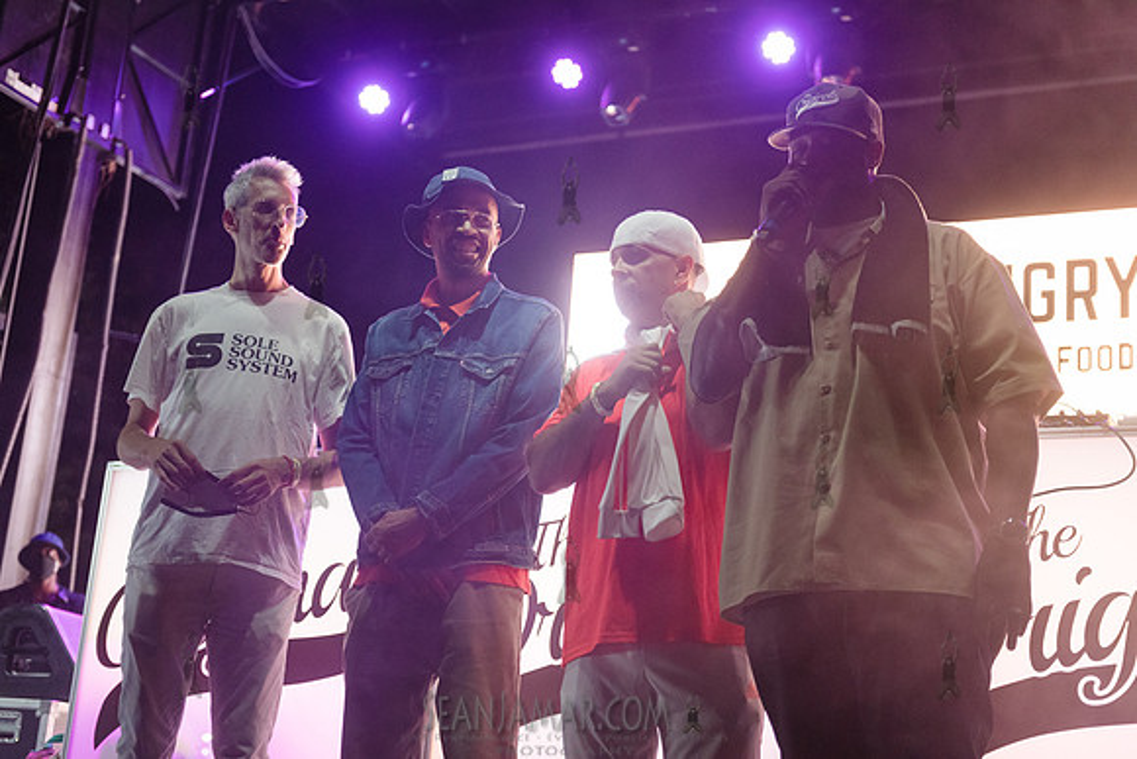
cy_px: 380
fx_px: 1737
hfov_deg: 36.2
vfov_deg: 24.6
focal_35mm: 55
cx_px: 568
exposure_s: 1/400
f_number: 2.8
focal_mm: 55
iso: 3200
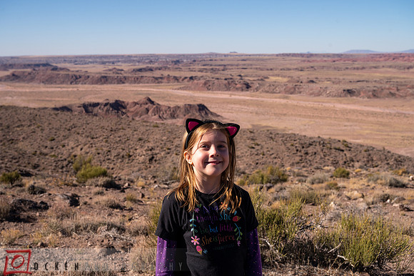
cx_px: 207
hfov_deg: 43.6
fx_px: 517
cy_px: 138
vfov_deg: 29.8
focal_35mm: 45
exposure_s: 1/1600
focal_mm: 45
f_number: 8
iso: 200
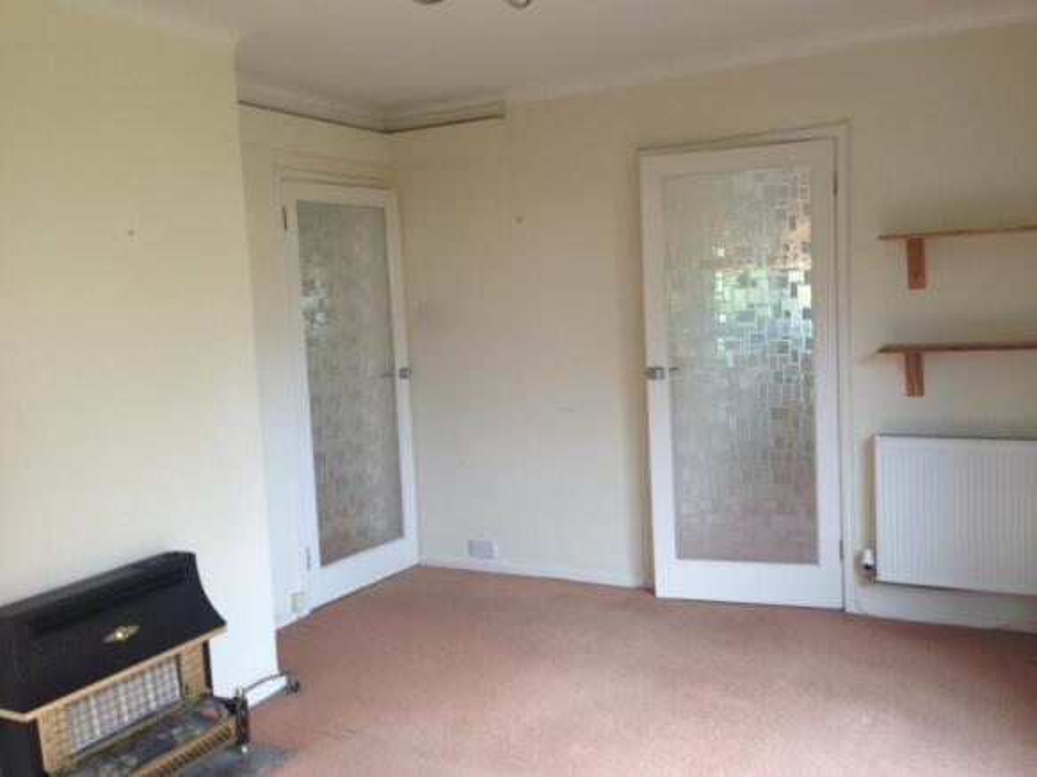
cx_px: 518
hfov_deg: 55.4
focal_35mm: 33
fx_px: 988
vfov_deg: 42.9
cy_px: 388
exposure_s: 1/40
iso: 50
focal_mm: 4.13
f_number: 2.4
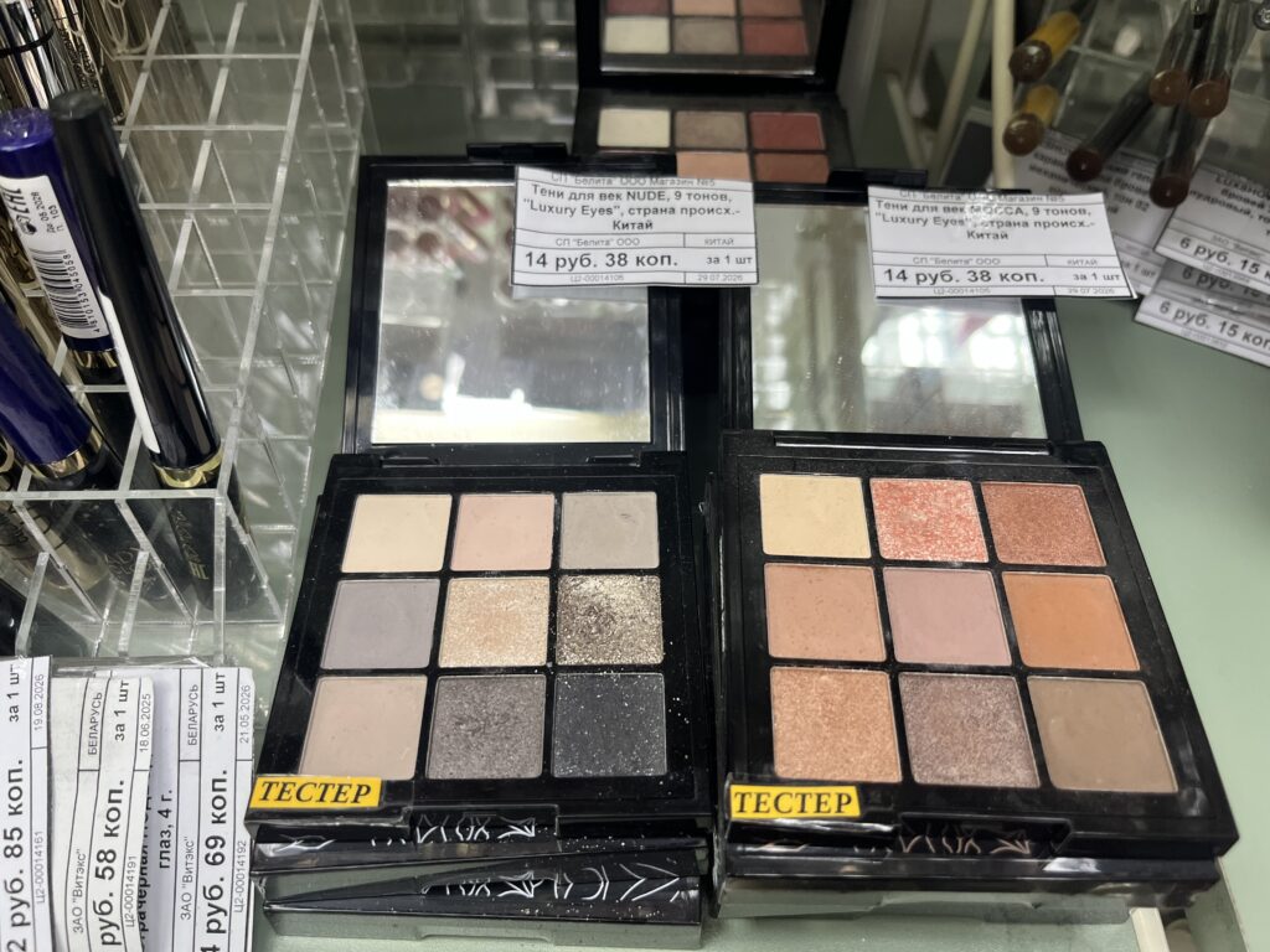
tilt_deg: -49.2
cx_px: 635
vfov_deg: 53.1
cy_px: 476
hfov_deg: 67.3
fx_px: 954
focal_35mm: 26
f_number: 1.6
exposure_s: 1/100
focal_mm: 5.1
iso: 100
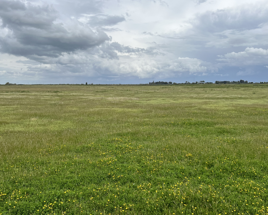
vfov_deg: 51.5
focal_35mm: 28
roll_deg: +0.1
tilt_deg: -5.9
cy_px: 104
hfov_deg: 62.2
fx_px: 222
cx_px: 135
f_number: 1.5
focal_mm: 5.7
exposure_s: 1/8696
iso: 50
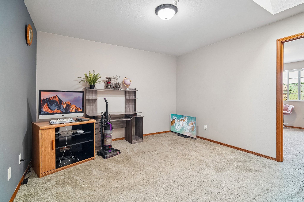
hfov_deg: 96.7
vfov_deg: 73.7
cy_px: 101
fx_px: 135
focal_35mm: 16
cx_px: 152
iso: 1600
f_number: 8
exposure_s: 1/6
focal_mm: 16
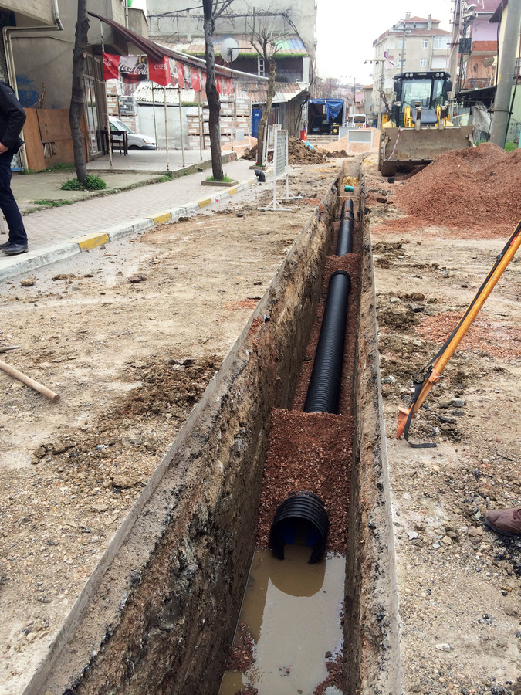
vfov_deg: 60.0
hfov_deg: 46.8
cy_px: 348
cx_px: 260
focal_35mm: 30
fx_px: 602
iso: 32
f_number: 2.2
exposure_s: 1/287
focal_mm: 4.12
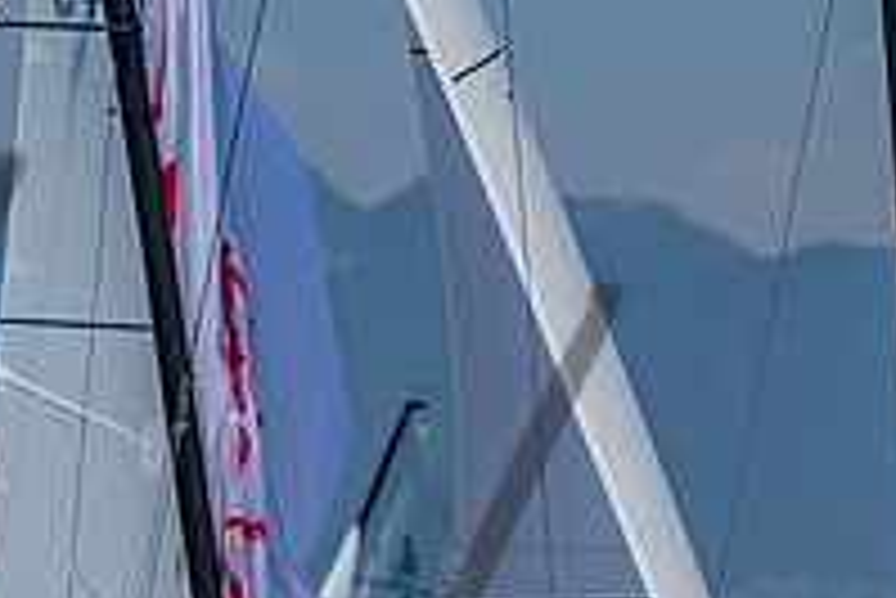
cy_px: 1143
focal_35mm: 980
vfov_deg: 1.4
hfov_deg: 2.1
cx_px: 1331
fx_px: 24408
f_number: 6.3
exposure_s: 1/2500
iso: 400
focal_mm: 220
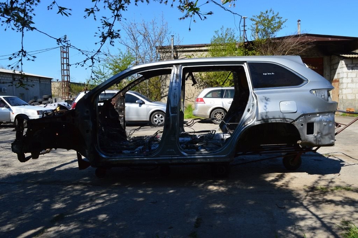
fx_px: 298
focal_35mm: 30
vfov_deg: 43.5
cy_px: 119
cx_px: 179
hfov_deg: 62.0
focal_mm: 20
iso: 400
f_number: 11
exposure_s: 1/500
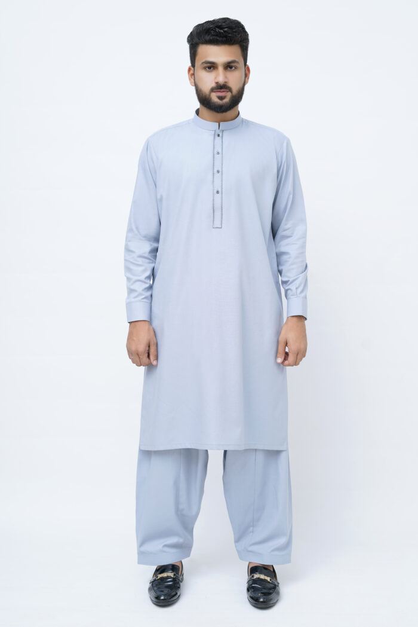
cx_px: 209
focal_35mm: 50
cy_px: 314
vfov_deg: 39.6
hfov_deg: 27.0
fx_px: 870
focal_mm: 50
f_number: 4
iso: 100
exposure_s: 1/125
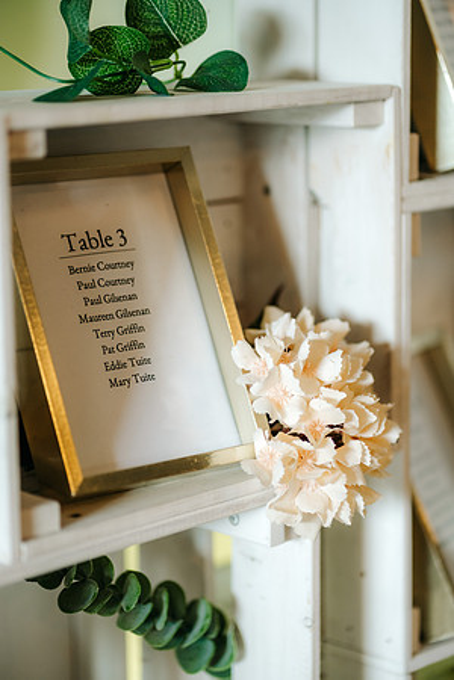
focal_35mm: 85
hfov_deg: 16.1
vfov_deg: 23.9
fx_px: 1608
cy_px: 340
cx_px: 227
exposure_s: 1/160
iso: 500
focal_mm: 85
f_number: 2
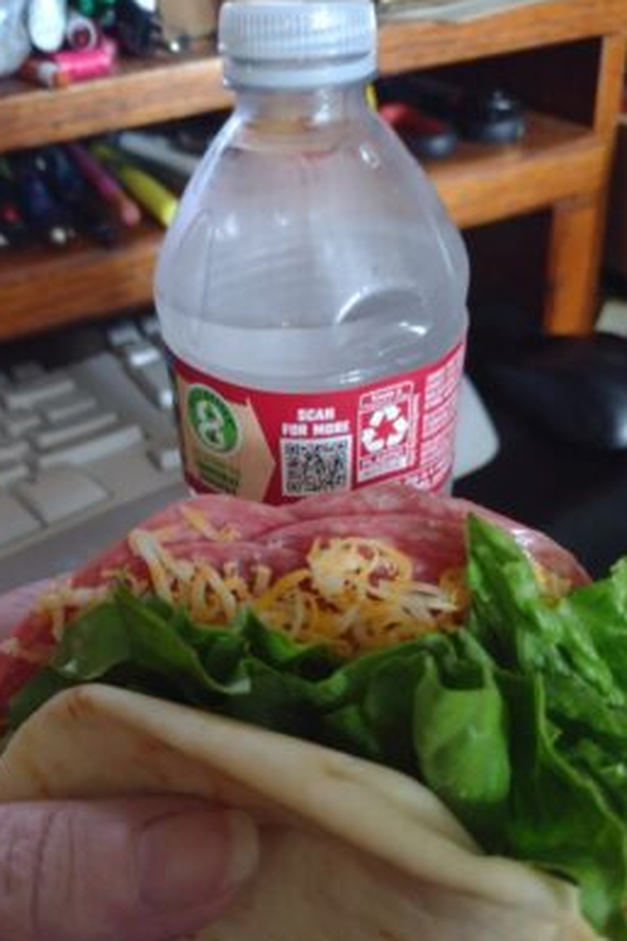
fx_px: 758
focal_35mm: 29
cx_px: 296
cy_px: 481
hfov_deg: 44.9
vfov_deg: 63.7
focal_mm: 4.71
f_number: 1.7
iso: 644
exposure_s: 1/30
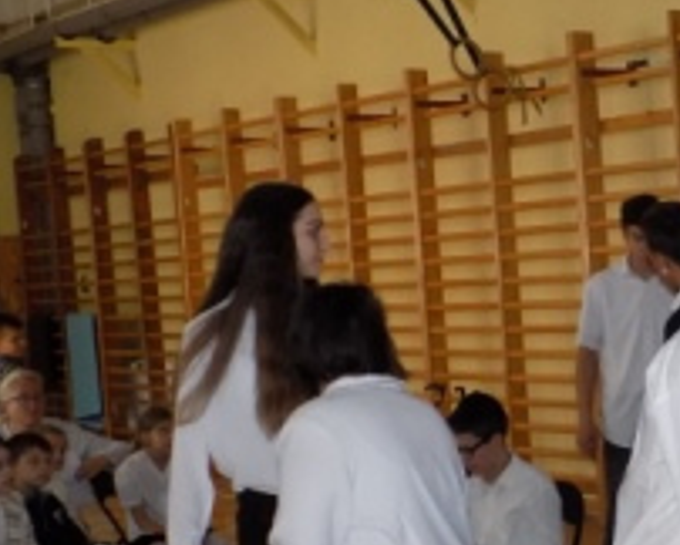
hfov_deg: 22.5
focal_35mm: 80
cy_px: 390
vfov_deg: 19.1
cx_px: 751
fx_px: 1612
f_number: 3.5
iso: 360
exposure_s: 1/30
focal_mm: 6.6
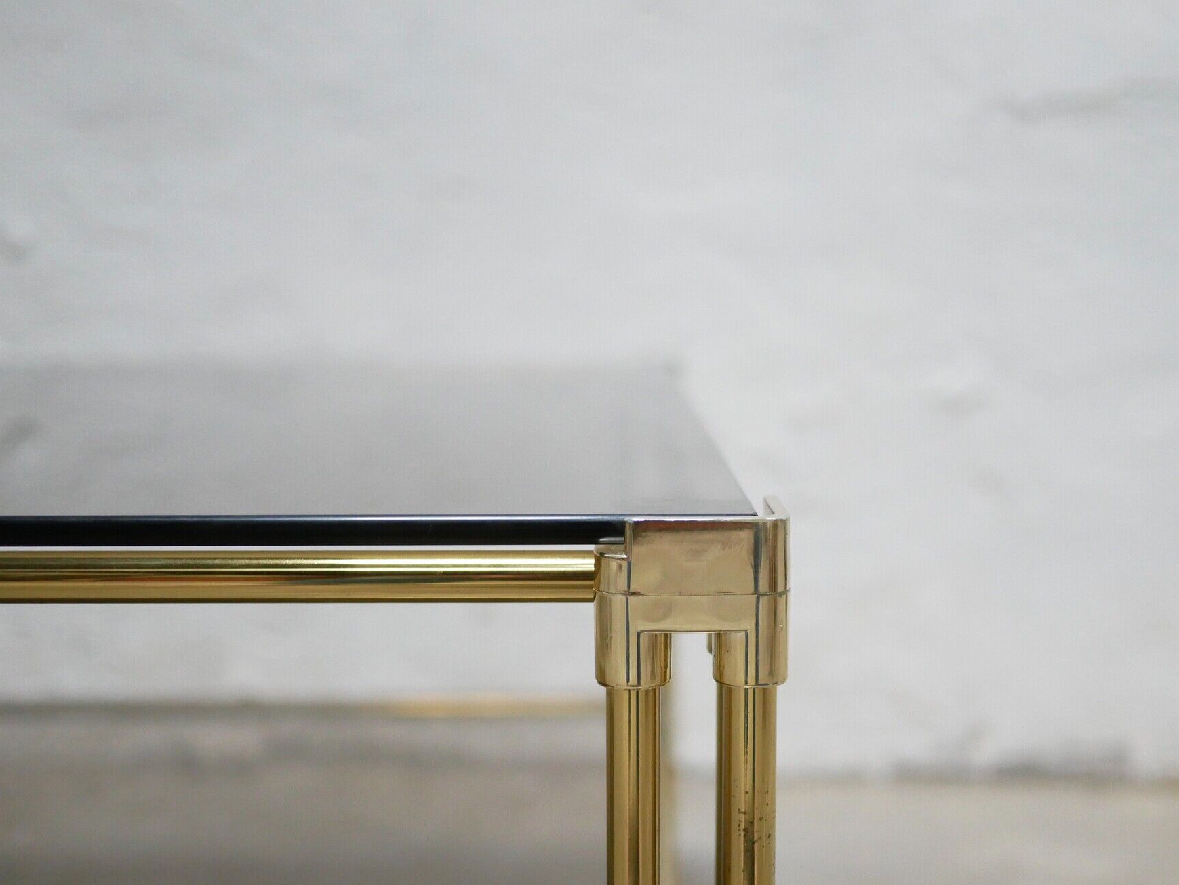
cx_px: 669
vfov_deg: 31.5
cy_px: 489
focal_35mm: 46
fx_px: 1567
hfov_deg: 41.1
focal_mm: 20
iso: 2000
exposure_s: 1/60
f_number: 1.7
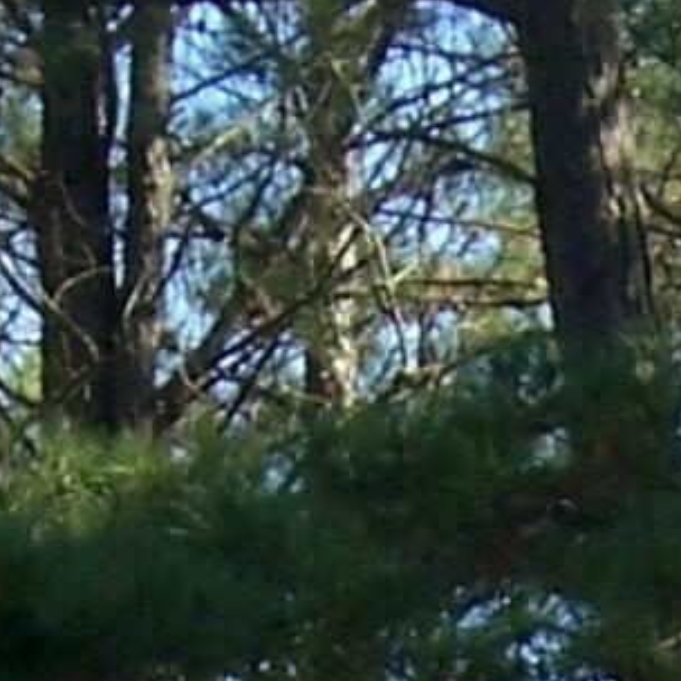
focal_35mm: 292
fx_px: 6499
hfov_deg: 6.0
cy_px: 1761
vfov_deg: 5.7
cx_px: 815
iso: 64
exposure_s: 1/200
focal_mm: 6.4
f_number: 3.9
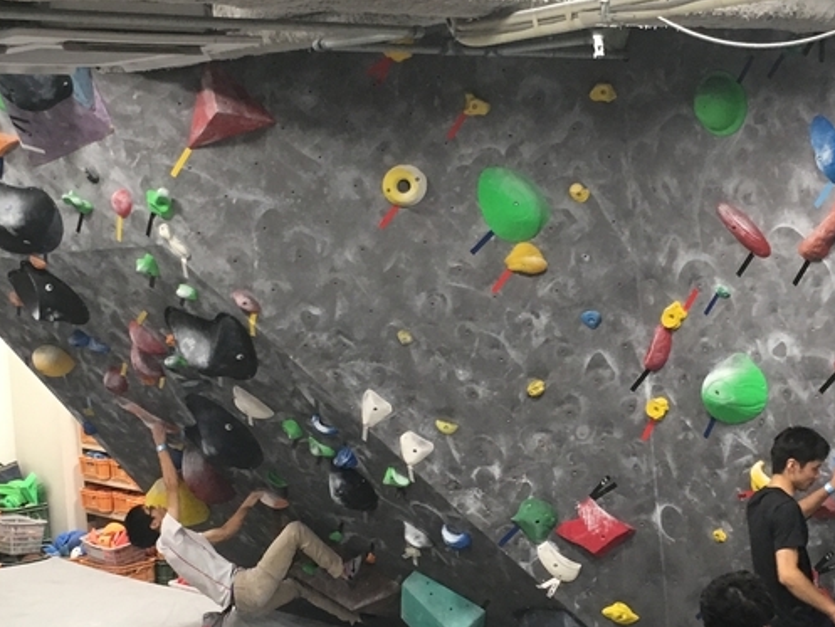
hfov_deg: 27.7
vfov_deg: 20.9
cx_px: 475
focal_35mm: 70
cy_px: 420
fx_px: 1689
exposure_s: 1/30
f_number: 2.2
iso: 100
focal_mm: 4.15
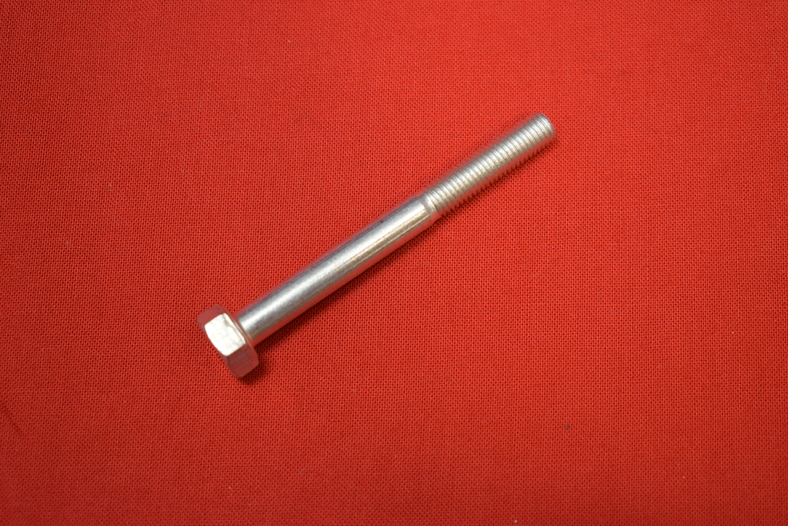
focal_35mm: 57
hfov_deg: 35.0
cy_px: 263
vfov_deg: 23.8
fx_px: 1248
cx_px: 394
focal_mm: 38
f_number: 5
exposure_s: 1/60
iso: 800
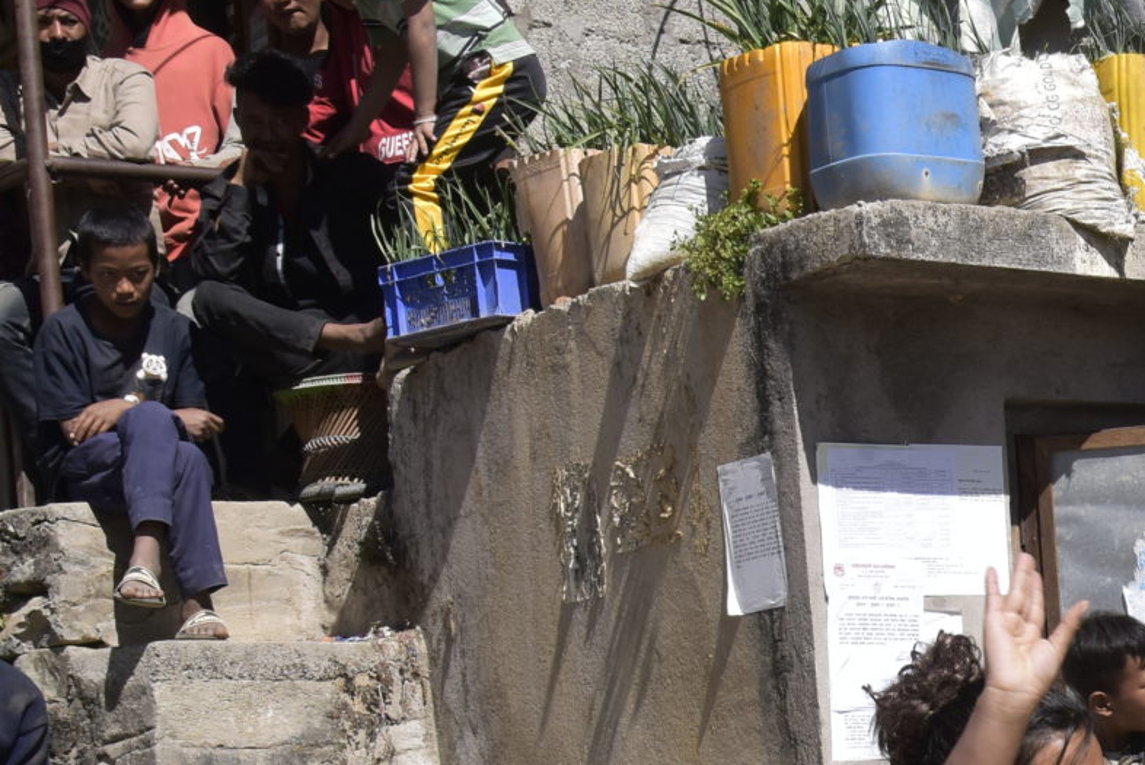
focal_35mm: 101
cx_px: 1608
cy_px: 945
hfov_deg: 18.4
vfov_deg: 13.2
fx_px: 3214
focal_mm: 31
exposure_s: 1/500
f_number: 11
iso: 400
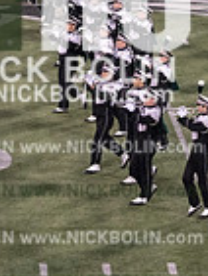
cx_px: 51
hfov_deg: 4.6
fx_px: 2600
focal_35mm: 325
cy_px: 11
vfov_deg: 6.1
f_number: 3.2
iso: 5000
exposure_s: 1/1250
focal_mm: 82
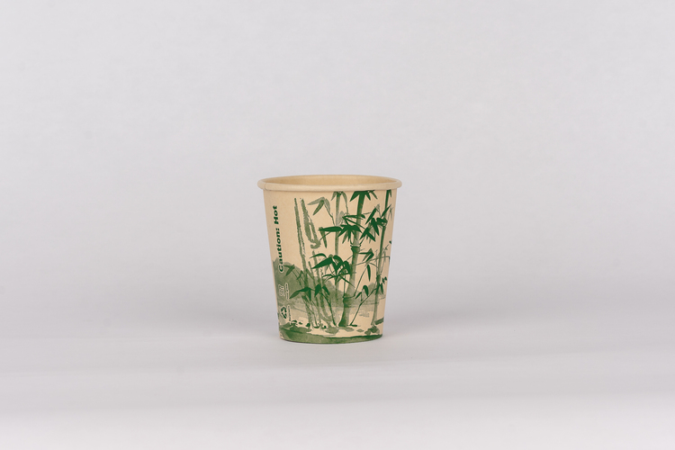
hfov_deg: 19.5
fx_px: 1969
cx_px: 338
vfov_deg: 13.0
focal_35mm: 105
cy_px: 225
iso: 320
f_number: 10
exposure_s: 1/100
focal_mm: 70
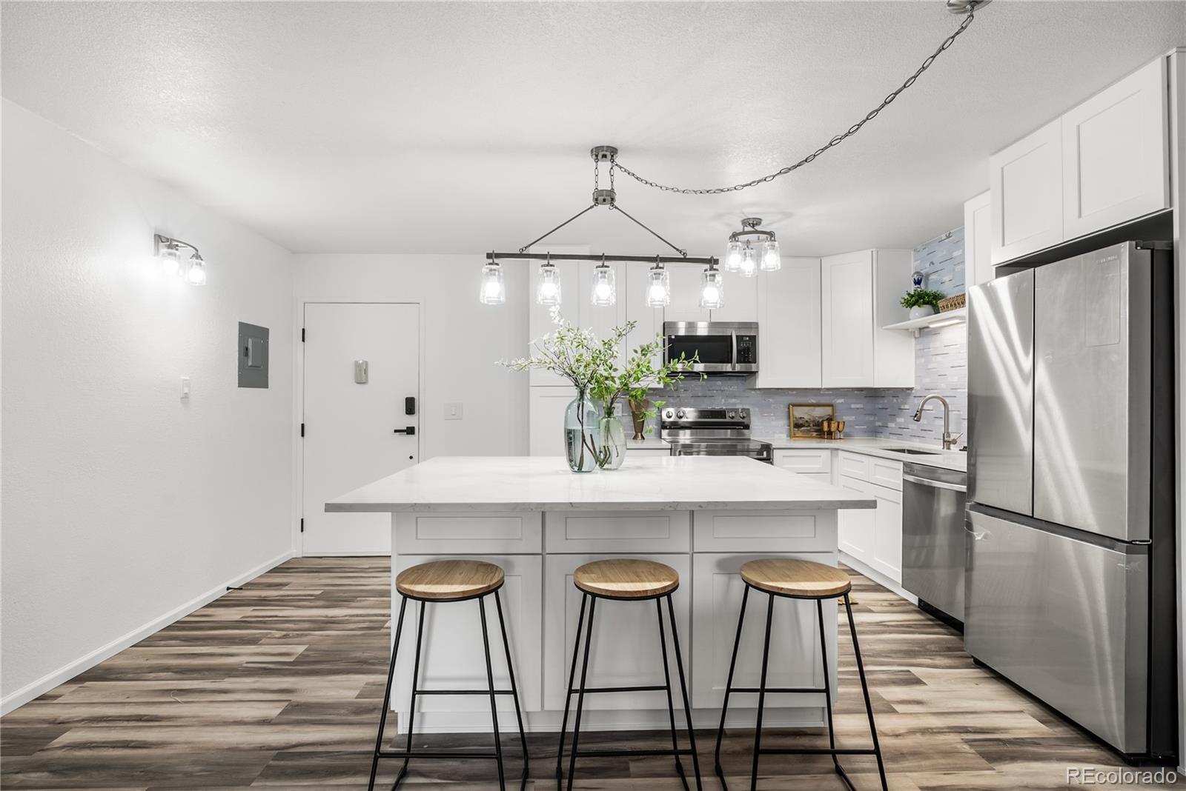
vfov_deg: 68.9
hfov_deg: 91.6
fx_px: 577
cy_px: 396
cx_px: 593
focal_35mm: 18
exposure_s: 1/1.25
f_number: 8
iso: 200
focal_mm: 17.5
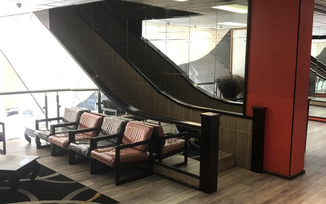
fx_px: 338
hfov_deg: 51.3
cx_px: 191
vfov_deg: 33.6
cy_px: 103
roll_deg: -0.4
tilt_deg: -8.3
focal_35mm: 38
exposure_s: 1/17
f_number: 1.8
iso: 40
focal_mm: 3.99
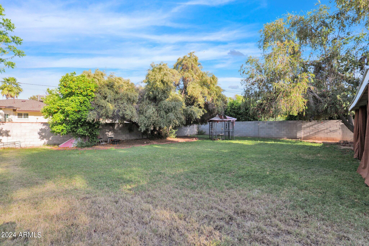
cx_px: 184
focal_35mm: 16
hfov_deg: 96.7
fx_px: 164
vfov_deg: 73.8
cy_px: 123
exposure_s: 1/320
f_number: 8
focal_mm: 16
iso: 640
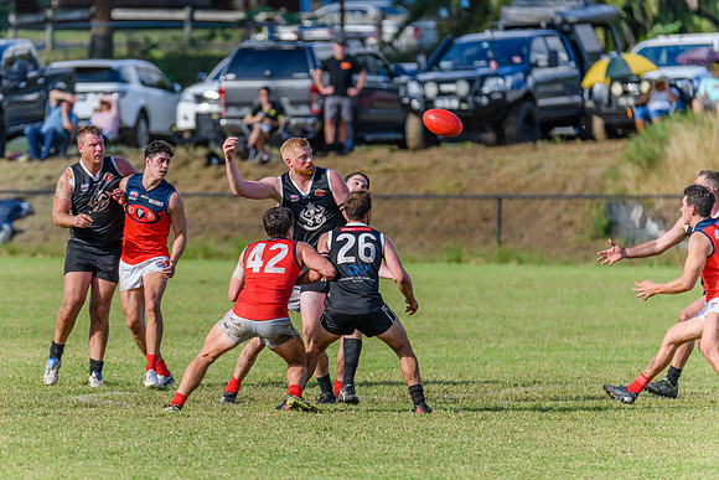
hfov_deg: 4.0
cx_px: 310
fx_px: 10231
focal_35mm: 512
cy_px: 207
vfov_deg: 2.7
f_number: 6
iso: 1000
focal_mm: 450
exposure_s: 1/2000
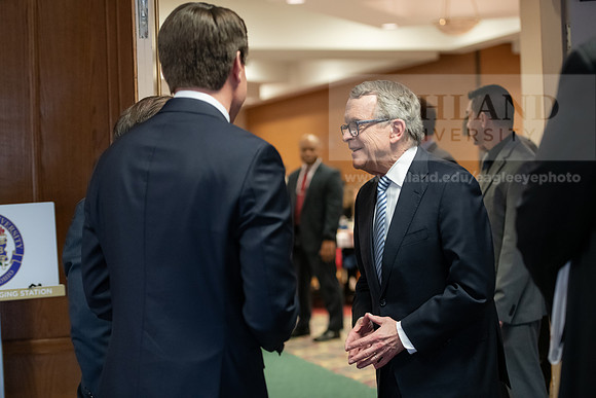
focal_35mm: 70
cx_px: 298
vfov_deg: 19.5
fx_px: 1159
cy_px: 199
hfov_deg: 28.8
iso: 3200
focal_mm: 70
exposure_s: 1/200
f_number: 3.2
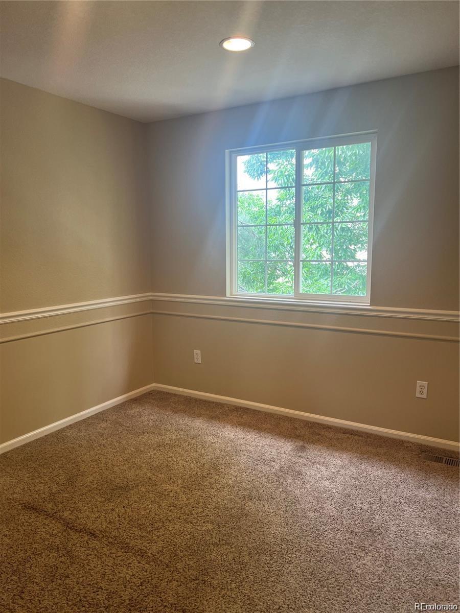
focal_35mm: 26
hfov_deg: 53.1
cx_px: 230
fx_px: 461
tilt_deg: -7.8
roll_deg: +0.5
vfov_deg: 67.3
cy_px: 306
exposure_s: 1/60
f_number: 1.5
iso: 64
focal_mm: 5.7
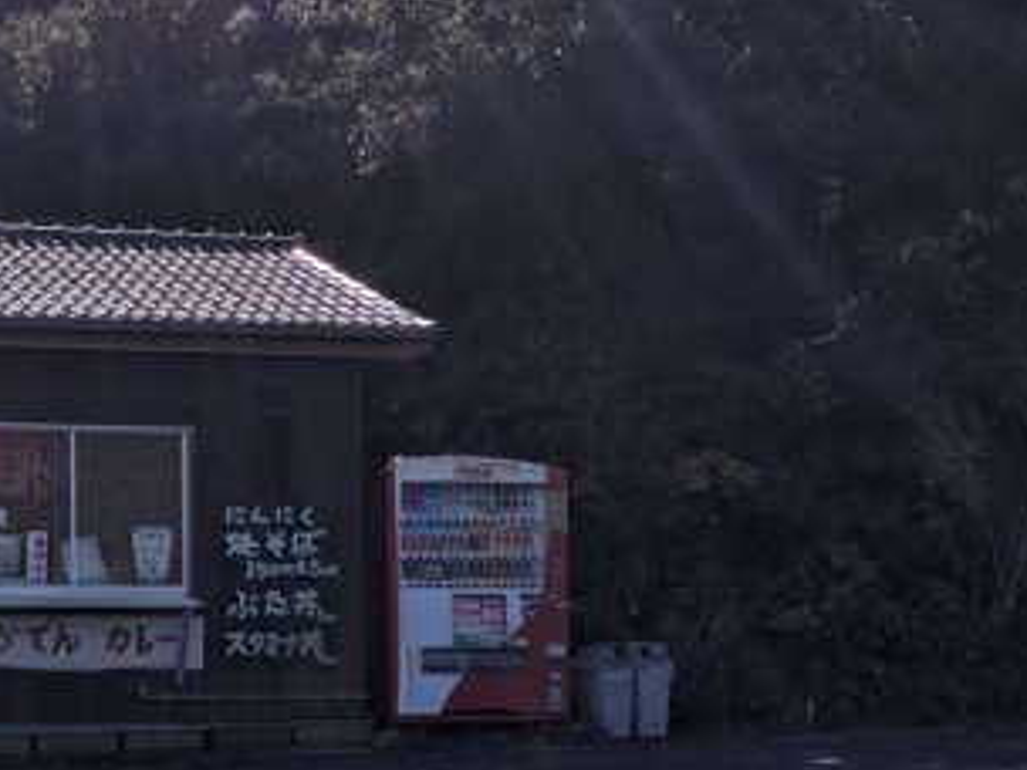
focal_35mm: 71
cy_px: 574
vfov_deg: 20.6
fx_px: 2106
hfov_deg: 26.4
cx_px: 74
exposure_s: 1/4651
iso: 58
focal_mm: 4.44
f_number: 1.8
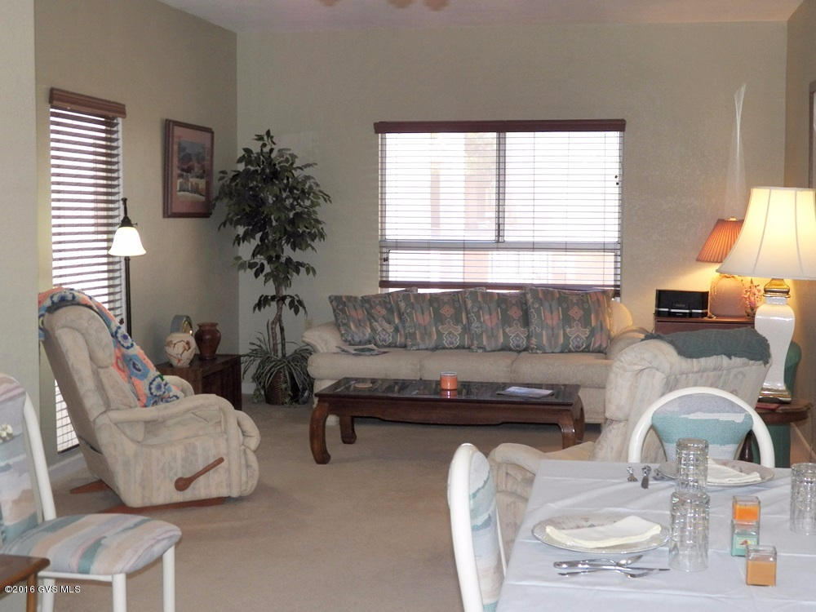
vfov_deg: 29.1
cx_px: 408
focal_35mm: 50
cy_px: 306
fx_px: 1179
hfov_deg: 38.2
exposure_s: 1/80
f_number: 3.2
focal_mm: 8.9
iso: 125
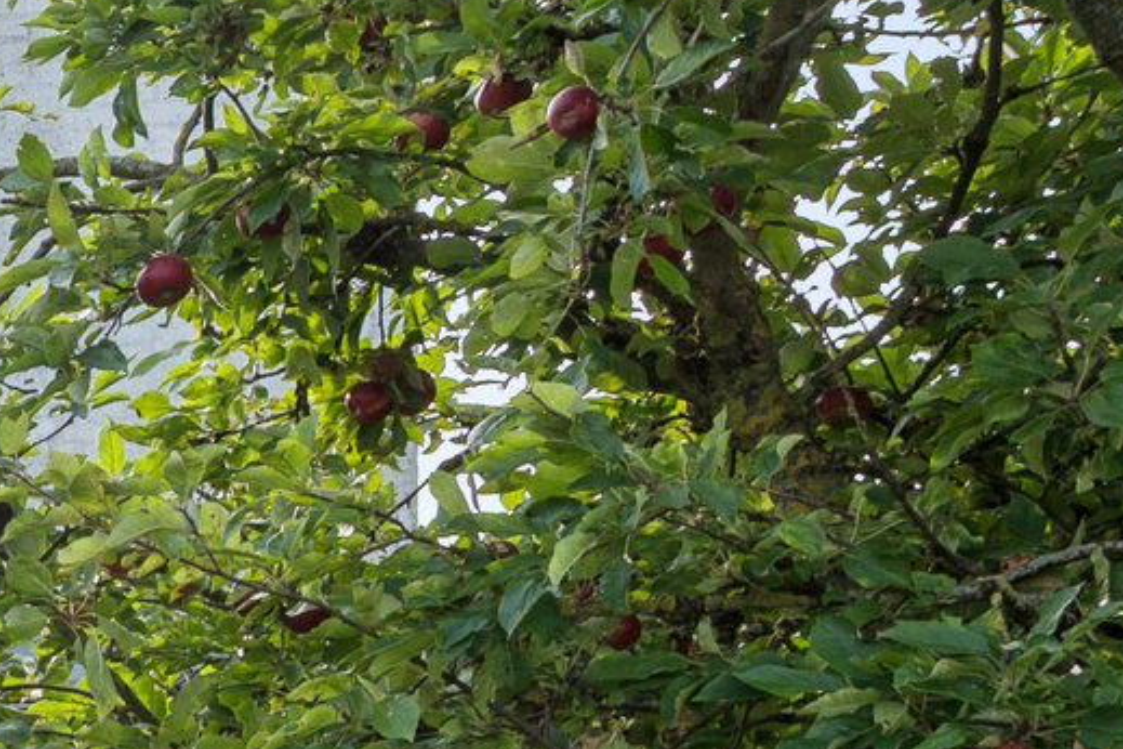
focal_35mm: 104
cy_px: 1093
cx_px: -1738
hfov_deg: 13.2
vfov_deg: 12.6
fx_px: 3244
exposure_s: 1/125
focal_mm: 18
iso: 100
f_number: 6.3
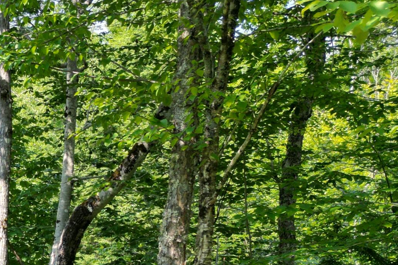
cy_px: 325
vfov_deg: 17.9
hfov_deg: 23.9
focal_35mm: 72
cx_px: -147
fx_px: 796
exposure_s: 1/1000
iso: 100
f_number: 1.7
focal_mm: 6.72
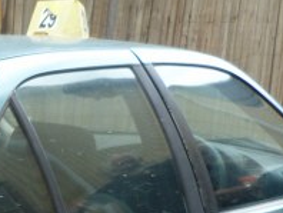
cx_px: -133
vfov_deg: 13.7
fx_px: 827
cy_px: 325
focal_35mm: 101
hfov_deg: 17.6
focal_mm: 4.5
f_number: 2.8
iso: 80
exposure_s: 1/100
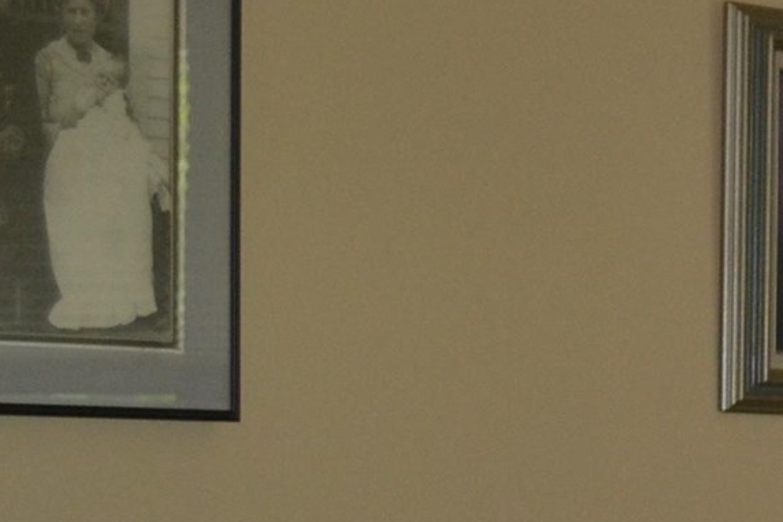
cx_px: 1745
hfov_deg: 10.4
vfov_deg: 7.6
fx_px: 3849
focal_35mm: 177
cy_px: 761
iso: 450
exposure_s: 1/60
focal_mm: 22
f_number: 4
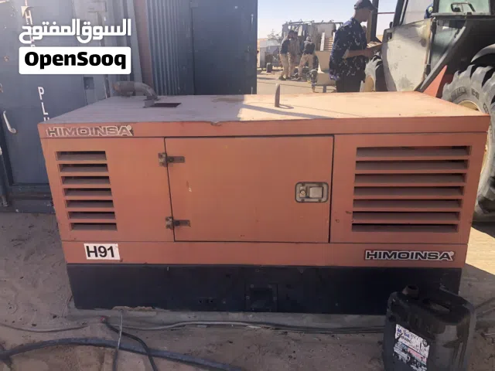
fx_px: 400
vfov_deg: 49.7
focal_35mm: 28
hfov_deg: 63.4
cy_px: 186
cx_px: 248
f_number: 1.8
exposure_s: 1/899
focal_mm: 3.99
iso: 20
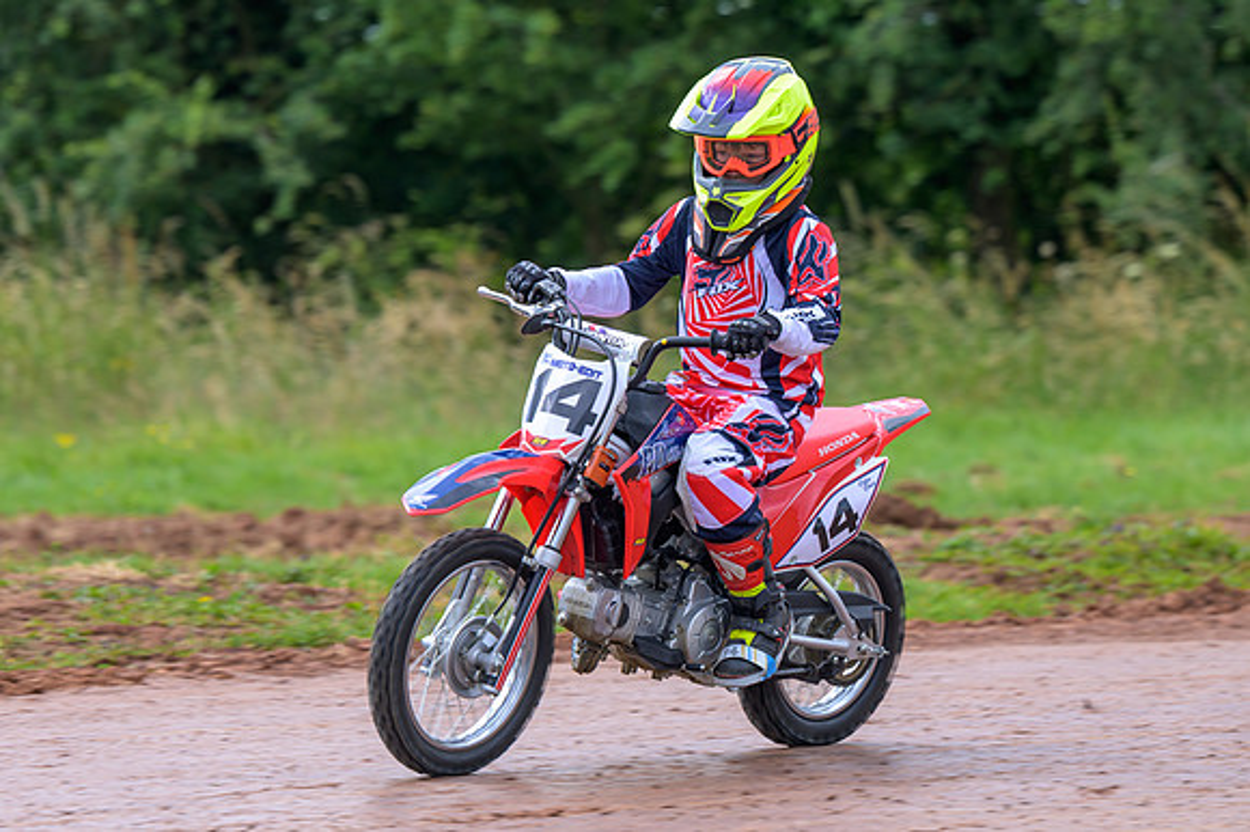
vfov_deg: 4.7
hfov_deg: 7.0
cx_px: 536
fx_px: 10196
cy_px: 369
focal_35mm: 294
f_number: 4
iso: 80
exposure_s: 1/320
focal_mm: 160
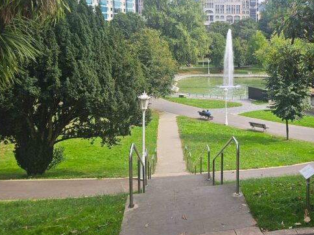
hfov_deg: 46.2
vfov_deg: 36.7
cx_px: 255
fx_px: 345
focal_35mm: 38
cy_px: 54
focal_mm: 5.4
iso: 25
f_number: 1.8
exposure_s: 1/1347
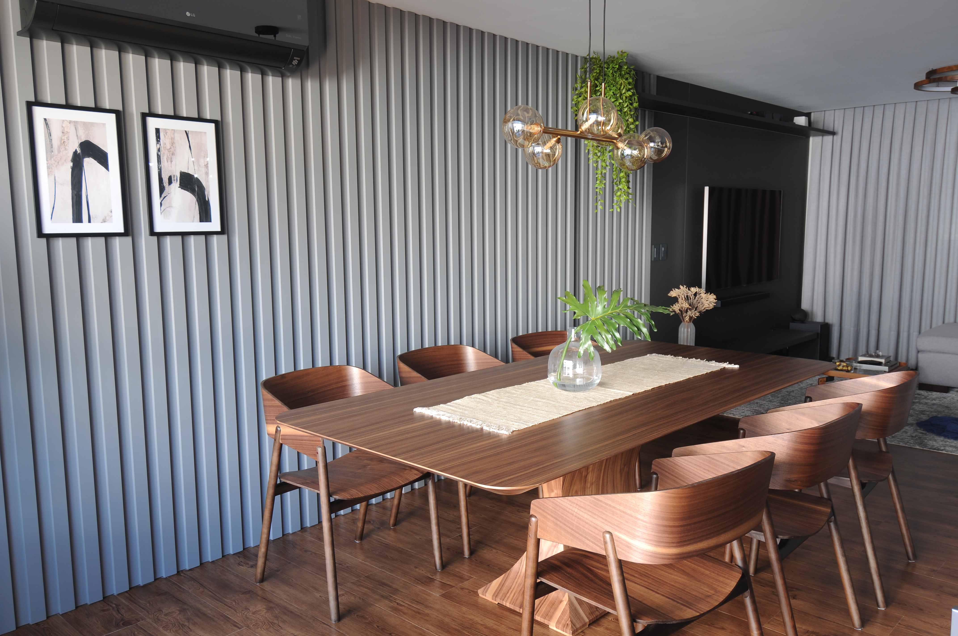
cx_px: 479
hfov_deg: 53.2
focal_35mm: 36
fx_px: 957
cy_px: 318
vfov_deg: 36.8
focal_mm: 24
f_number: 5.6
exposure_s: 1/3
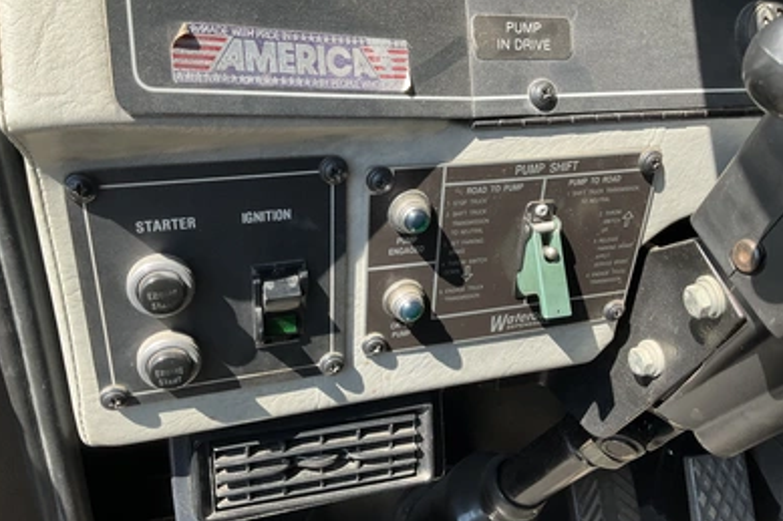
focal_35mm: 31
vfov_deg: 42.3
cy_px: 251
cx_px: 388
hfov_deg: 60.3
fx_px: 674
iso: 25
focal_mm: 3
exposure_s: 1/253
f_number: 1.8
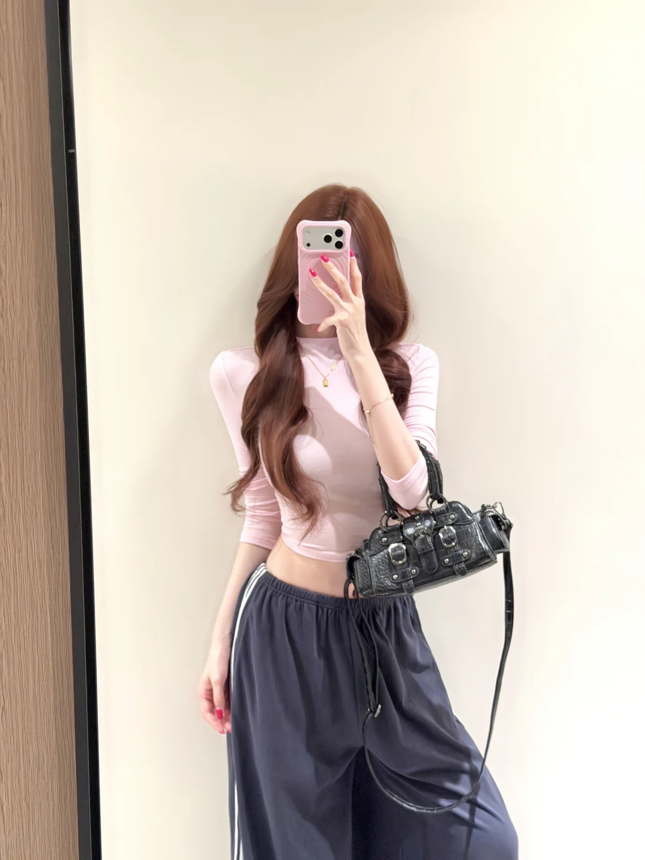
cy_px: 430
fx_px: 1193
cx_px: 322
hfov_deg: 30.3
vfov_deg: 39.7
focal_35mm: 48
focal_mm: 6.76
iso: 400
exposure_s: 1/40
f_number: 1.78
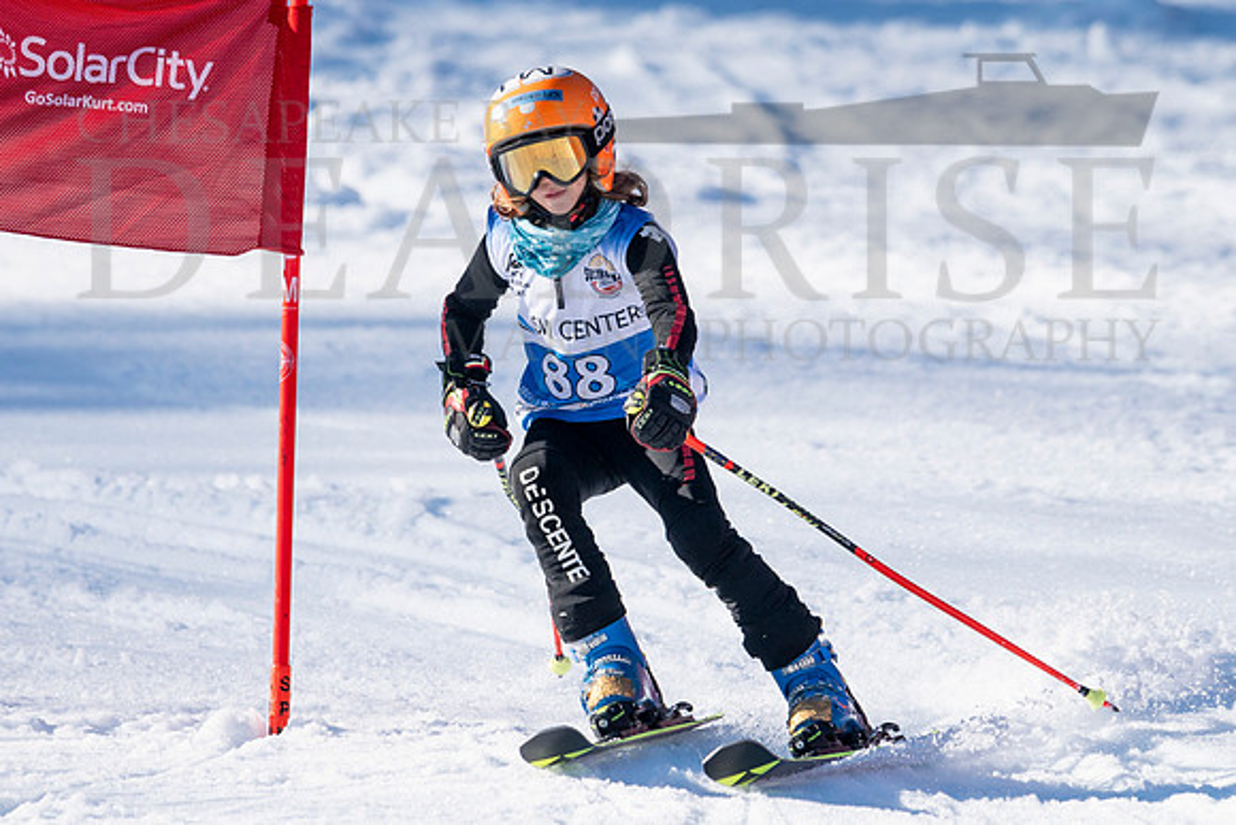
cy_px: 280
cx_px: 607
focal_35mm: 740
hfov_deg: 2.8
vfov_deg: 1.9
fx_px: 25423
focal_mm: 560
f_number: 8
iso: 640
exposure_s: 1/2000
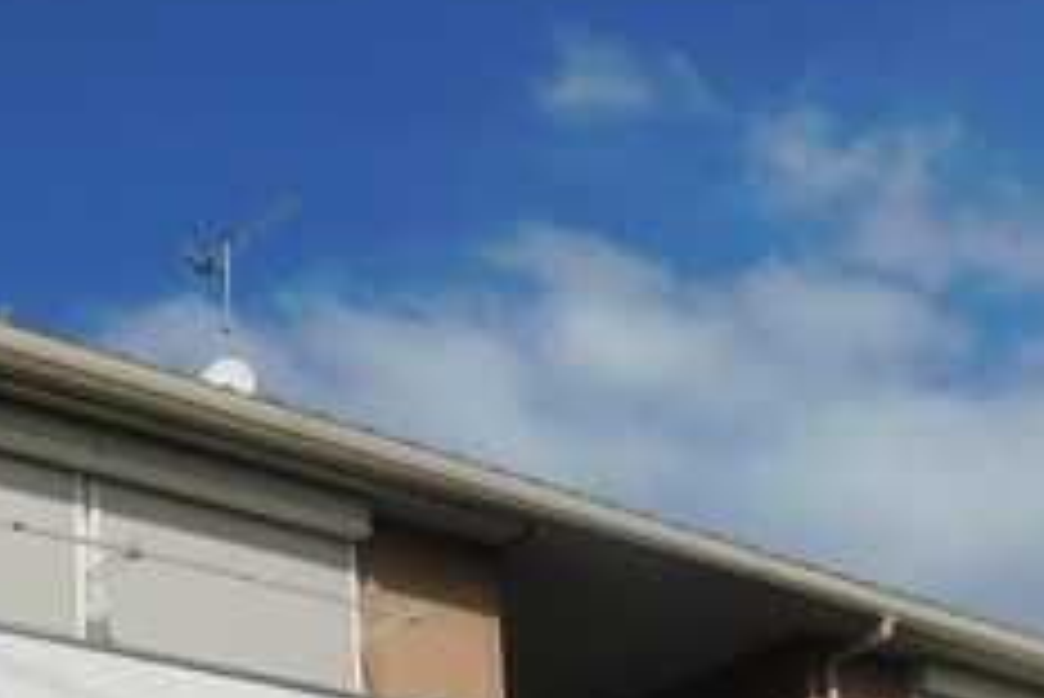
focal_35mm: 66
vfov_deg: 18.5
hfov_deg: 29.9
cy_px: 1013
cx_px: 230
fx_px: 1915
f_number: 6
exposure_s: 1/1000
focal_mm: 4
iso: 125
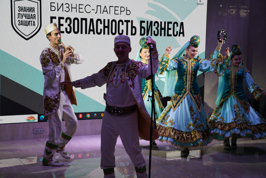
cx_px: 133
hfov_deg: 29.6
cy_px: 89
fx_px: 503
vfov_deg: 20.0
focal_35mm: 68
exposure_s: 1/125
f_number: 7.1
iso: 400
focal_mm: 68
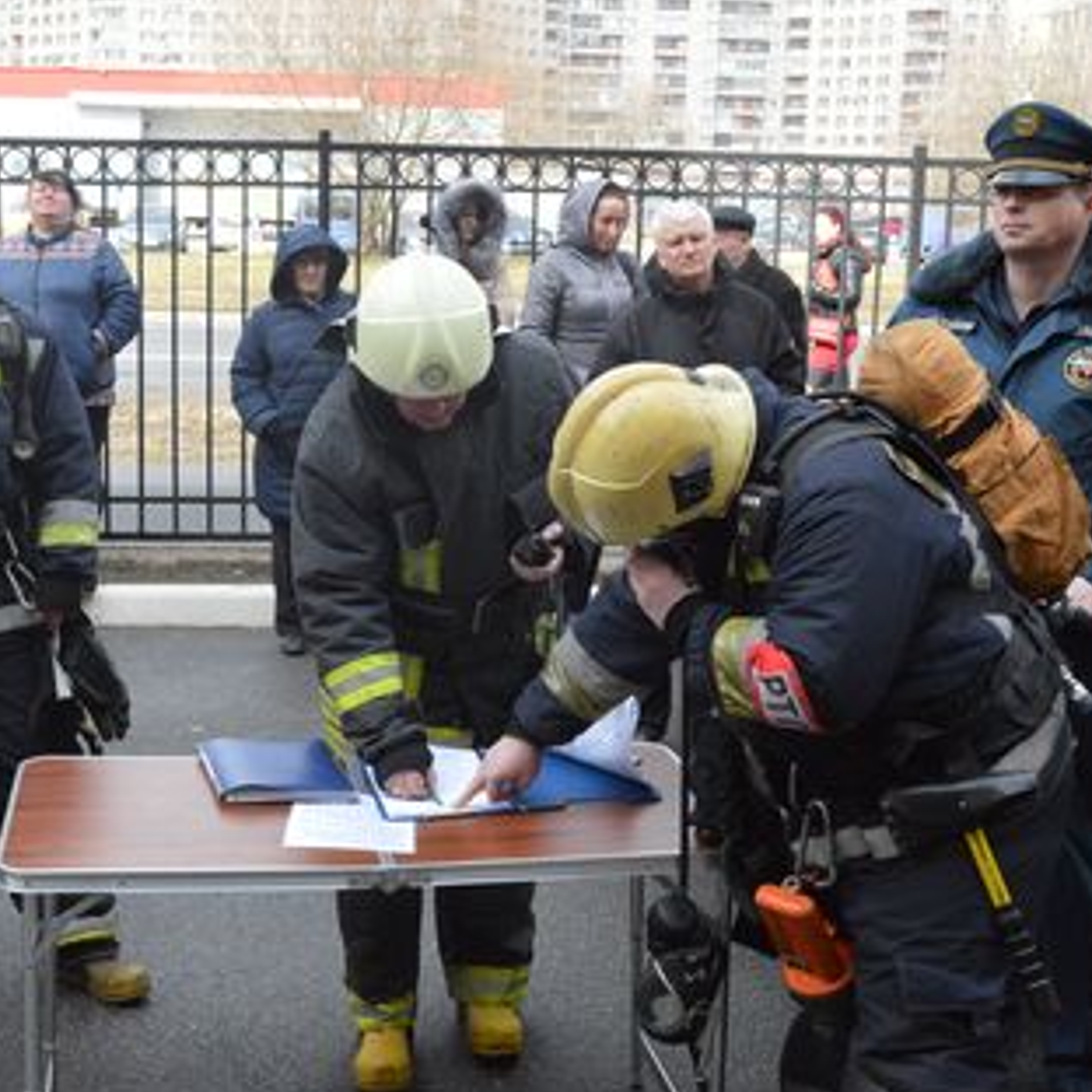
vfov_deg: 33.4
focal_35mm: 51
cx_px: 416
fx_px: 1820
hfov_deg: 33.2
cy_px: 548
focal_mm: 26
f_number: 7.1
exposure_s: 1/2000
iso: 3200
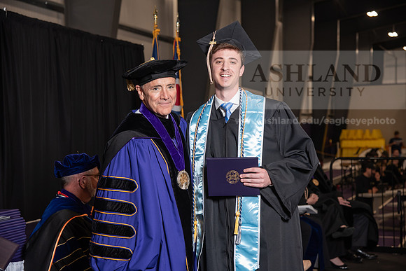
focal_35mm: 75
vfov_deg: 18.2
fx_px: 846
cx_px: 203
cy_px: 136
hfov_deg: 27.0
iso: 1000
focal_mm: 75
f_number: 5
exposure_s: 1/200
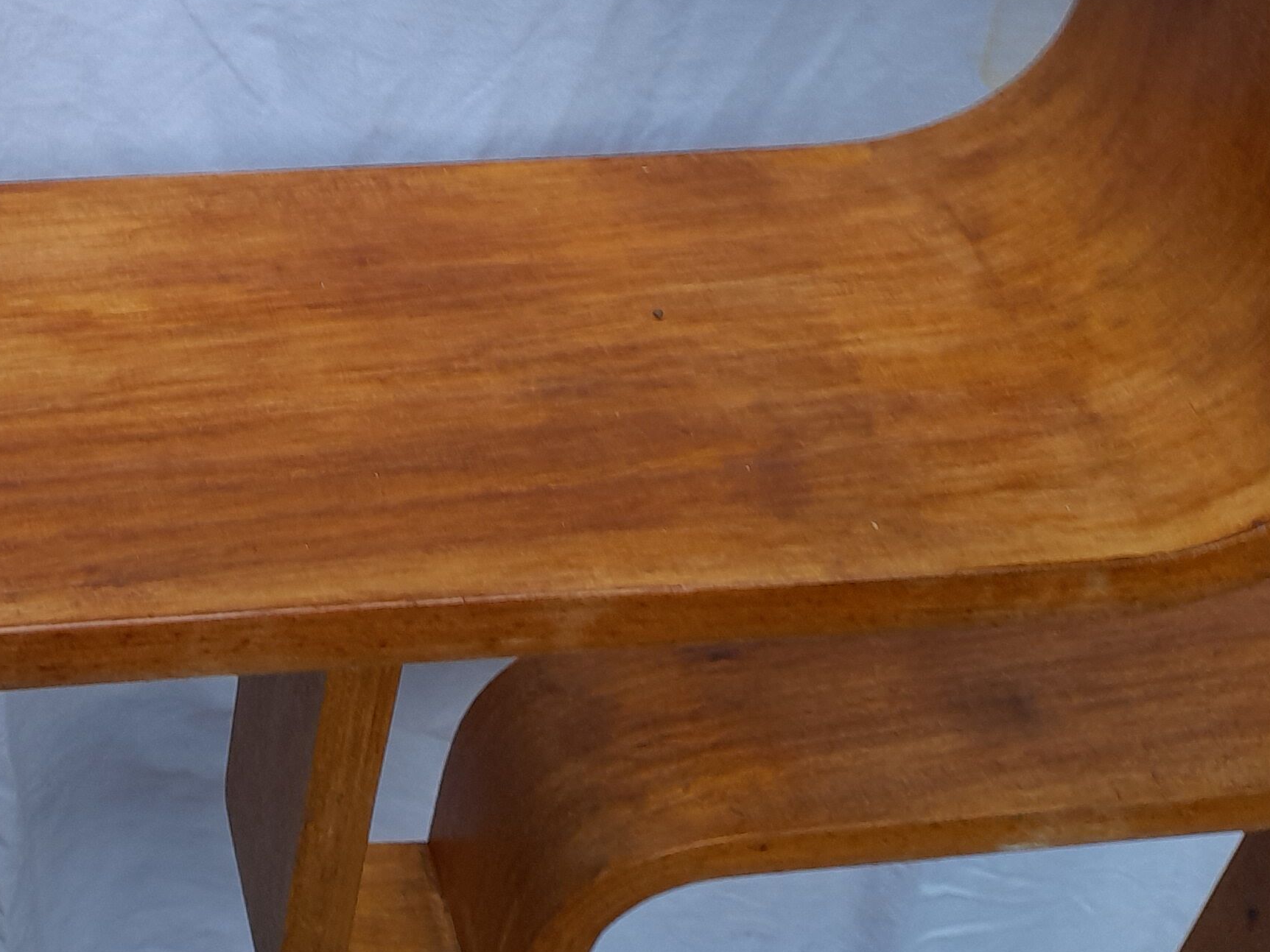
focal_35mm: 58
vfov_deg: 23.9
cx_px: -30
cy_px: -43
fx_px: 2128
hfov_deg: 30.6
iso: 64
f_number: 2
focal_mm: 4.6
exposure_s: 1/50
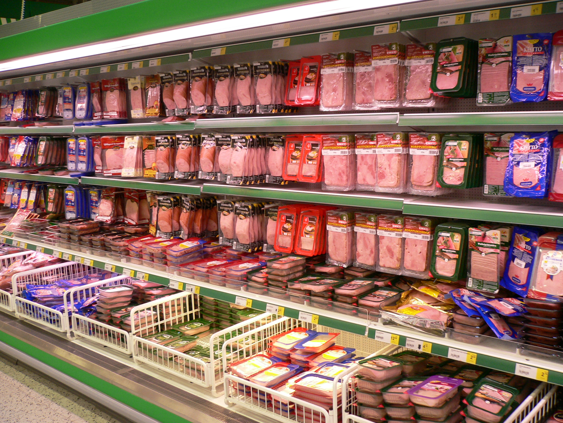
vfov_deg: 40.7
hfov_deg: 52.6
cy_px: 212
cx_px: 282
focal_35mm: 35
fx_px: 569
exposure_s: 1/25
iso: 100
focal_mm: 5.8
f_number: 2.8
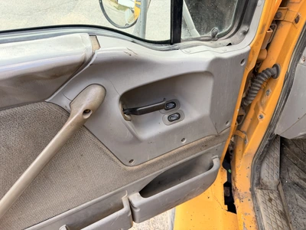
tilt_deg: -48.0
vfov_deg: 56.8
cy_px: 115
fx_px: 212
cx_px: 153
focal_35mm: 24
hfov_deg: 71.6
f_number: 1.78
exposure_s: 1/329
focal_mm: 6.76
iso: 80
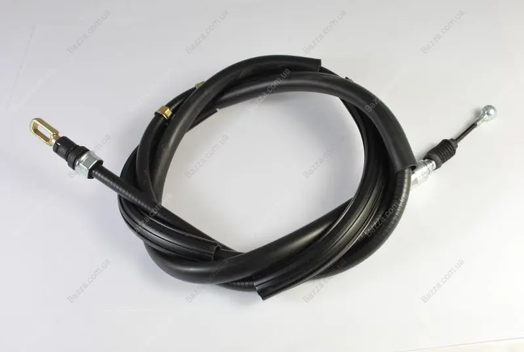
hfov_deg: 49.5
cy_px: 176
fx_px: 569
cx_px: 262
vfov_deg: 34.4
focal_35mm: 39
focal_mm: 26
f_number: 8
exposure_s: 1/30
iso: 280
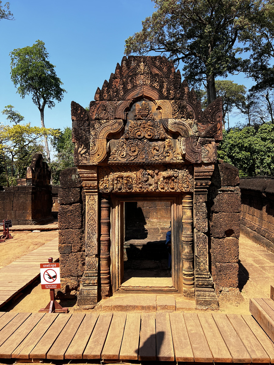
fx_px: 274
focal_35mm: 26
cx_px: 137
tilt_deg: +0.4
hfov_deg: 53.1
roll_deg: +2.4
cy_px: 182
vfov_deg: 67.3
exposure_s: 1/1597
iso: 50
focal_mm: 5.7
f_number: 1.5
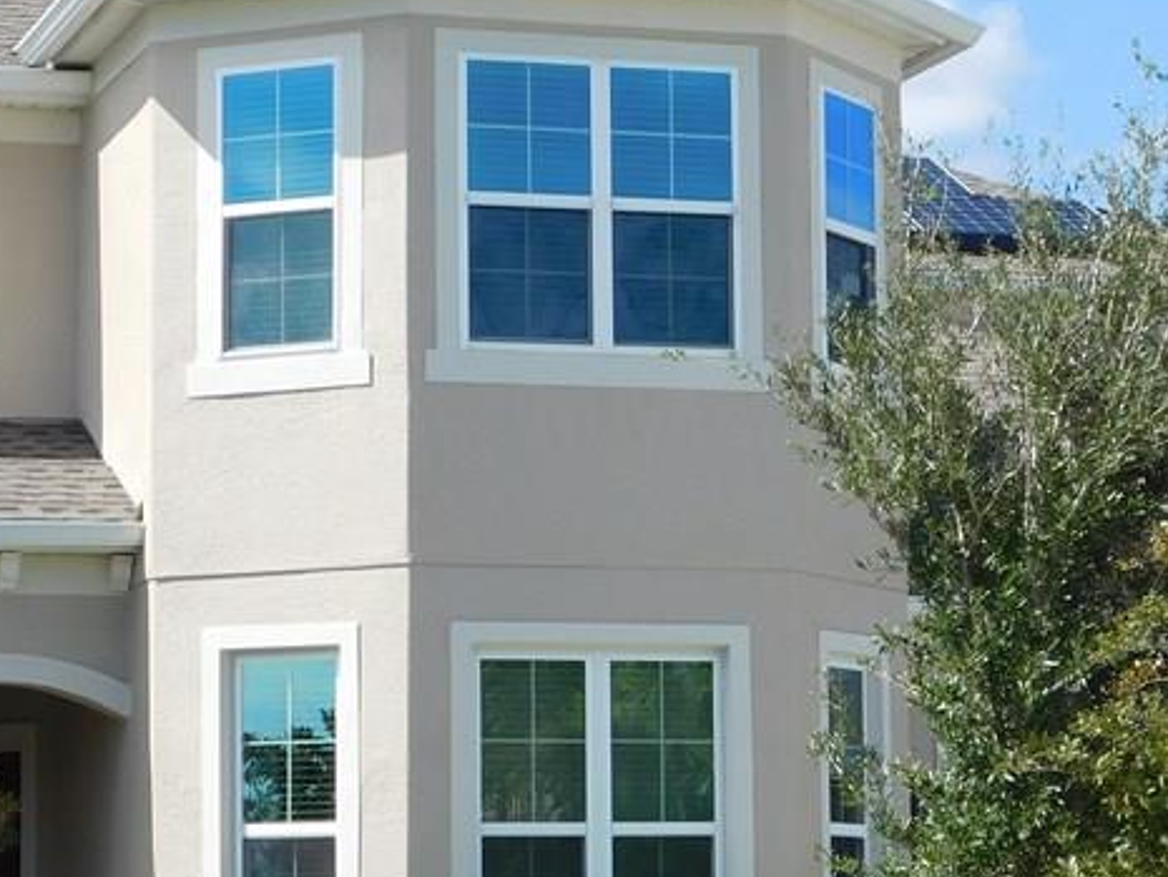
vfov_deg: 11.4
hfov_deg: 15.2
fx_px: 4388
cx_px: 605
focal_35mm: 130
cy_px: 490
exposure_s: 1/800
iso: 125
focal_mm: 10.4
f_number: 4
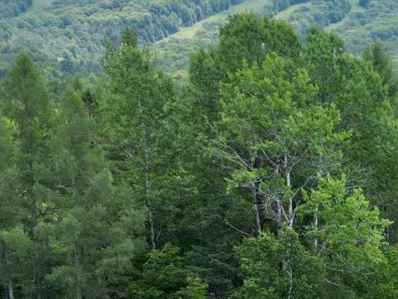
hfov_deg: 15.7
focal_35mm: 118
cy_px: 495
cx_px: 548
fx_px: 1357
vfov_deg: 11.8
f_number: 1.7
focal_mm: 6.72
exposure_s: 1/800
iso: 200
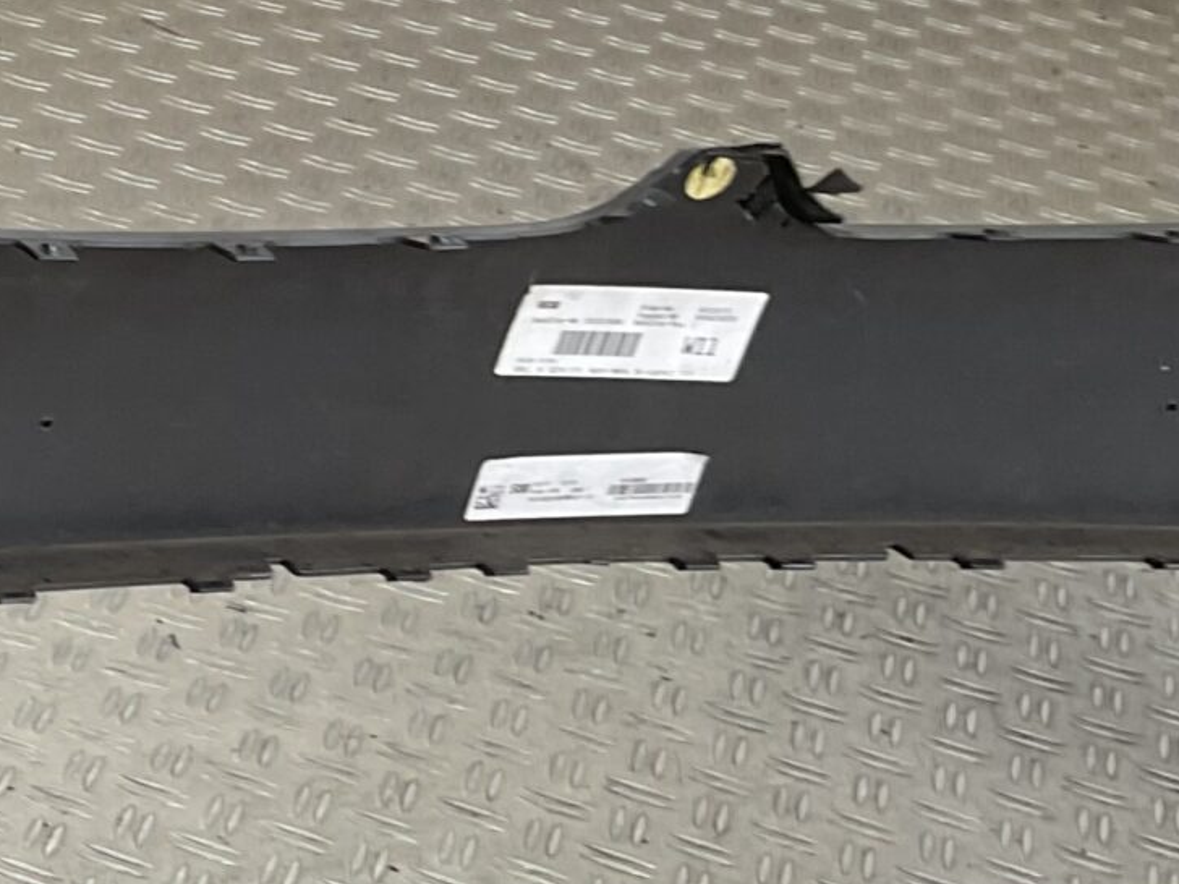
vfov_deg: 14.4
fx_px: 3474
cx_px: -815
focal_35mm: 102
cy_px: 771
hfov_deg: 16.7
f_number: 1.8
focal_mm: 3
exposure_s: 1/116
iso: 16
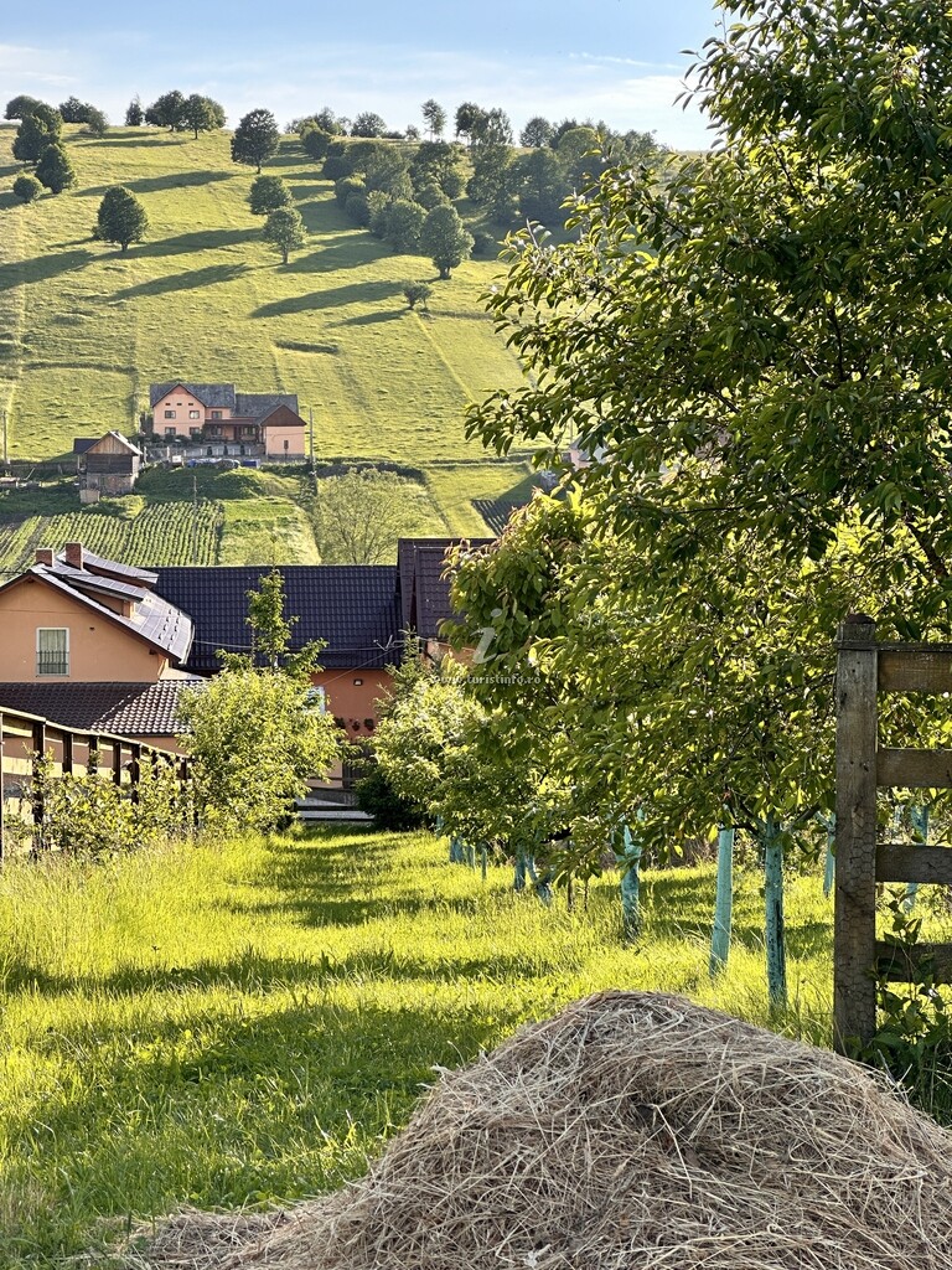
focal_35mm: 77
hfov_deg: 19.1
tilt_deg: -3.5
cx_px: 476
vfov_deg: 25.3
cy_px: 635
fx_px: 2824
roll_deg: -1.0
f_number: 2.8
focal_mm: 9
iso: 32
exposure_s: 1/288
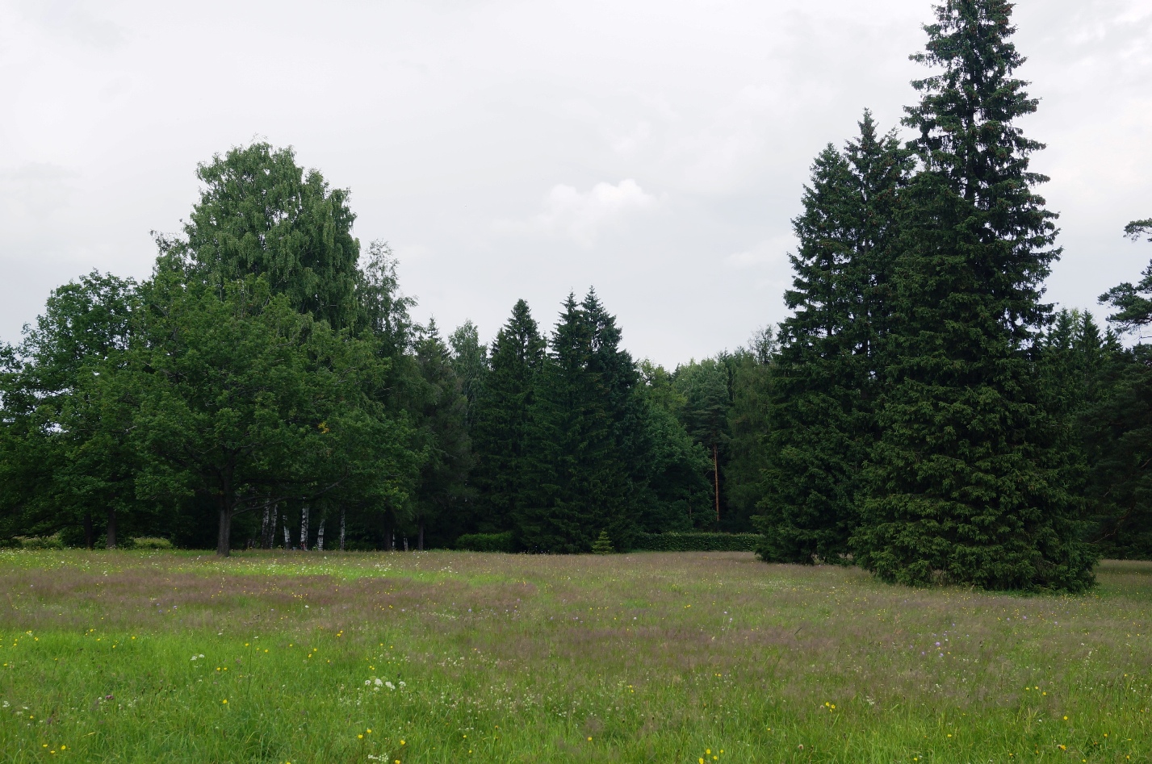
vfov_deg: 29.8
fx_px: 1438
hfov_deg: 43.7
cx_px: 576
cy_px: 382
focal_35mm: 45
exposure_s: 1/100
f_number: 11
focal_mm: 30
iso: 100
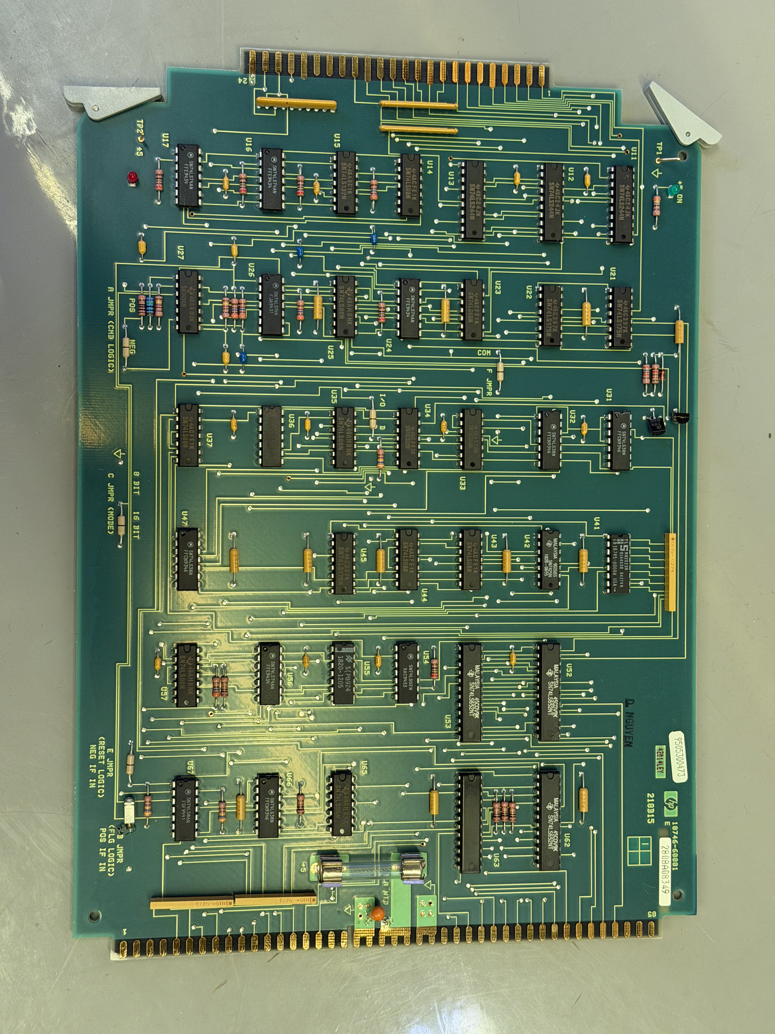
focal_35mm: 48
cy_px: 517
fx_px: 1433
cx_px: 388
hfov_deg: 30.3
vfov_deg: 39.7
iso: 250
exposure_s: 1/40
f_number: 1.78
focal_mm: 6.76
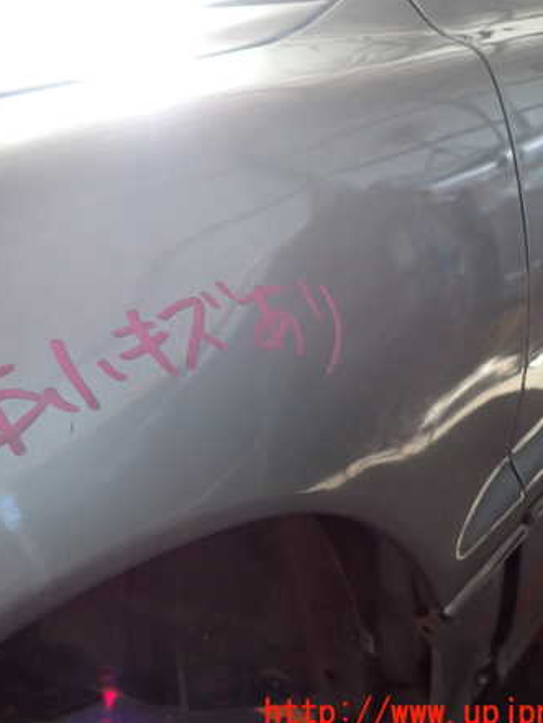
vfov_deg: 53.9
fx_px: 711
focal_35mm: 34
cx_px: 143
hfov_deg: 40.7
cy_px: 366
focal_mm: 4.5
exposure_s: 1/500
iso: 320
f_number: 2
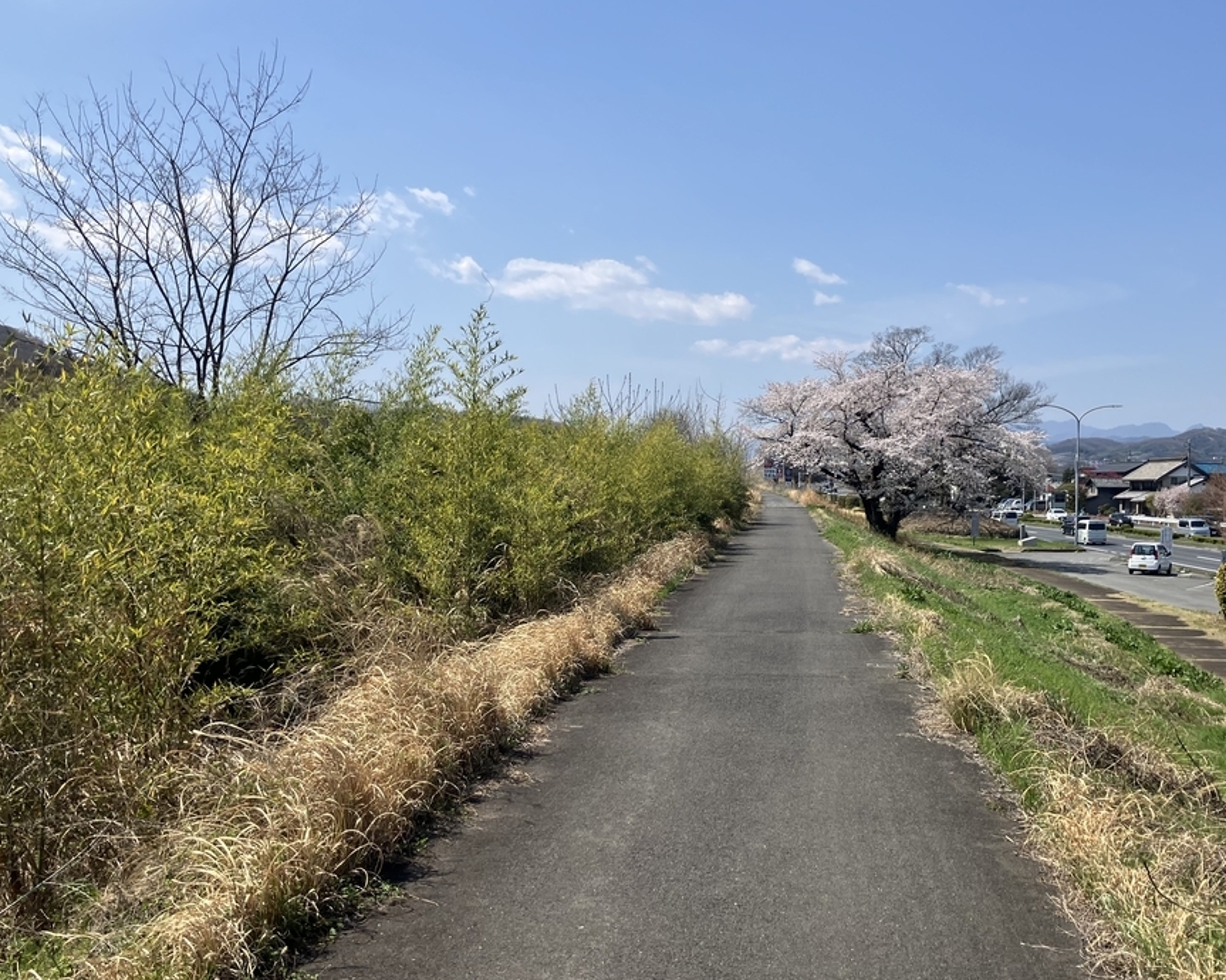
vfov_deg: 39.1
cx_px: 774
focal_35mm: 38
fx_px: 1379
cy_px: 520
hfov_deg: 47.5
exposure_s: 1/2315
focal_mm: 3.99
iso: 32
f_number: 1.8
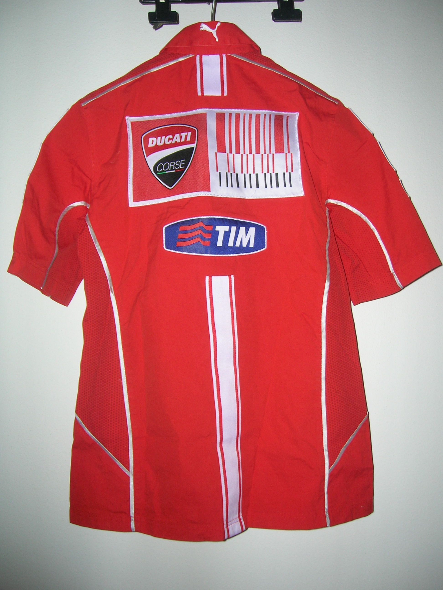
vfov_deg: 54.0
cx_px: 222
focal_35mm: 34
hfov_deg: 41.8
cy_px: 295
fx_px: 580
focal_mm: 5.7
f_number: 2.9
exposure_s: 1/60.1
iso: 50
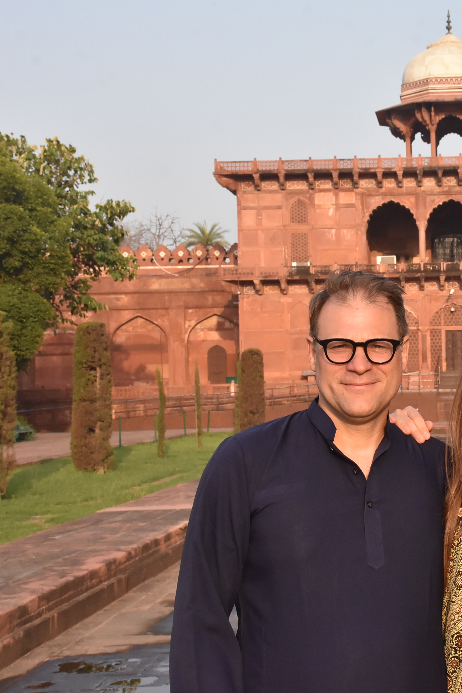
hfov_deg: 18.4
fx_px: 1386
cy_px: 347
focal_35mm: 72
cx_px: 468
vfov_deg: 28.1
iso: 1250
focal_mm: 32
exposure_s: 1/640
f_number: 13
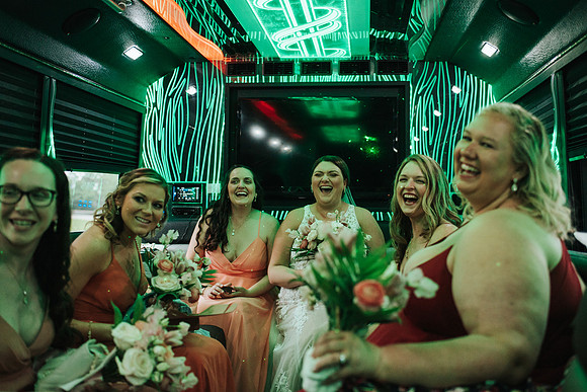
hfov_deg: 50.3
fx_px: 625
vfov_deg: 34.8
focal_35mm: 38
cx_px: 297
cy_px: 180
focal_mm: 35
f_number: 2.5
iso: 1000
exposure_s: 1/250
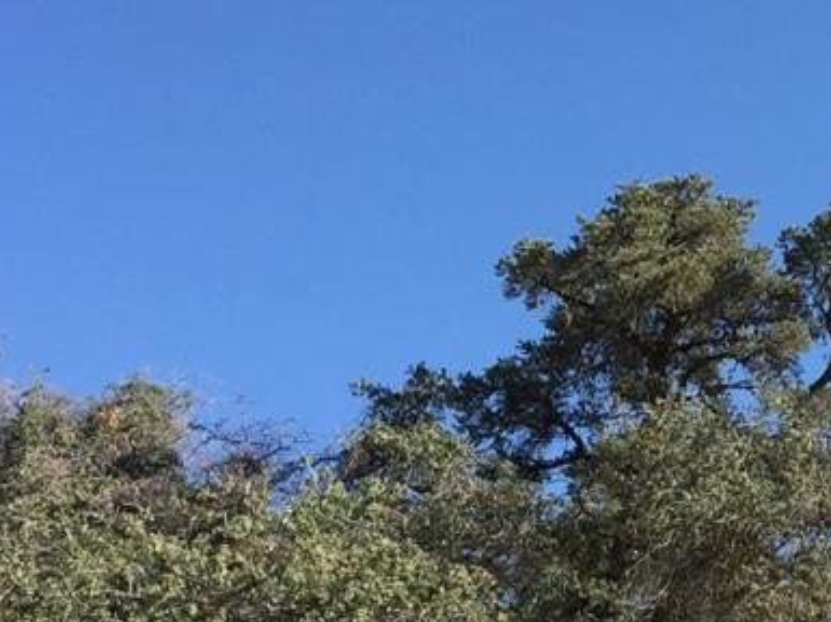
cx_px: 1150
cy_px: 106
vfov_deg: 13.0
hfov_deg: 16.3
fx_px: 2710
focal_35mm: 113
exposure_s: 1/1099
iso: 32
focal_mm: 4.15
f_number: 2.2
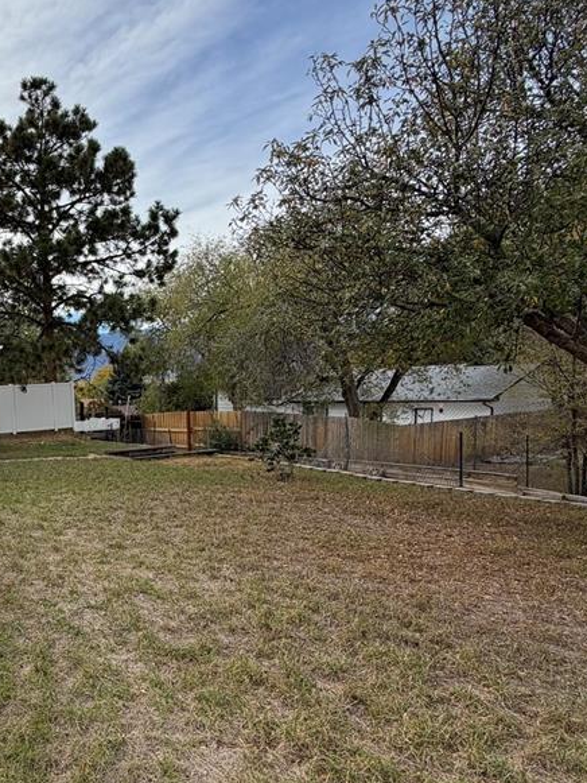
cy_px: 487
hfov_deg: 47.2
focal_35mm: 26
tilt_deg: -9.4
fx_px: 588
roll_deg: +3.7
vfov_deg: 66.3
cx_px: 49
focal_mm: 2.22
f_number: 2.2
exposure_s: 1/864
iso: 32
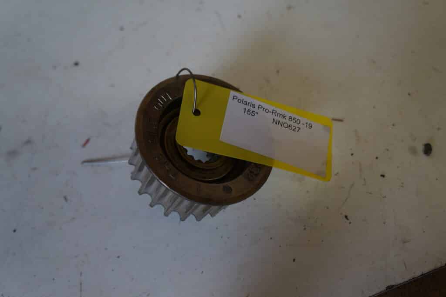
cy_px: 148
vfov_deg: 43.6
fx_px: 372
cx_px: 223
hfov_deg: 61.9
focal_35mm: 30
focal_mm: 20
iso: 160
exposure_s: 1/60
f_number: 3.5
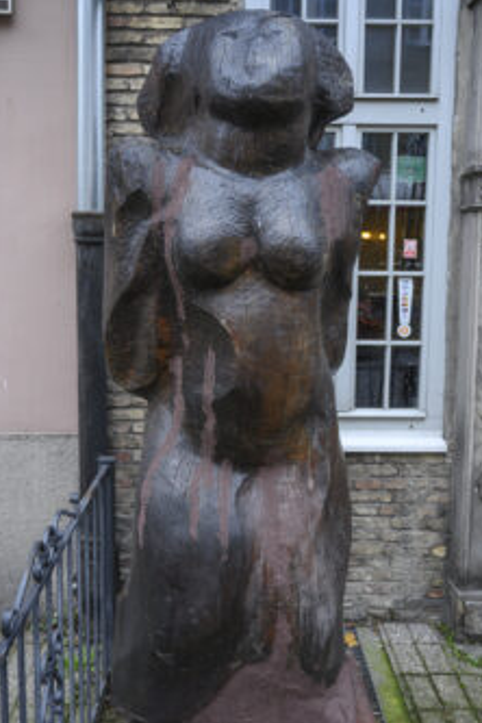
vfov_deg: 53.1
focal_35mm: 36
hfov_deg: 36.9
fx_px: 723
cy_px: 376
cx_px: 228
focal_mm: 30
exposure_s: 1/40
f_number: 4
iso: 800
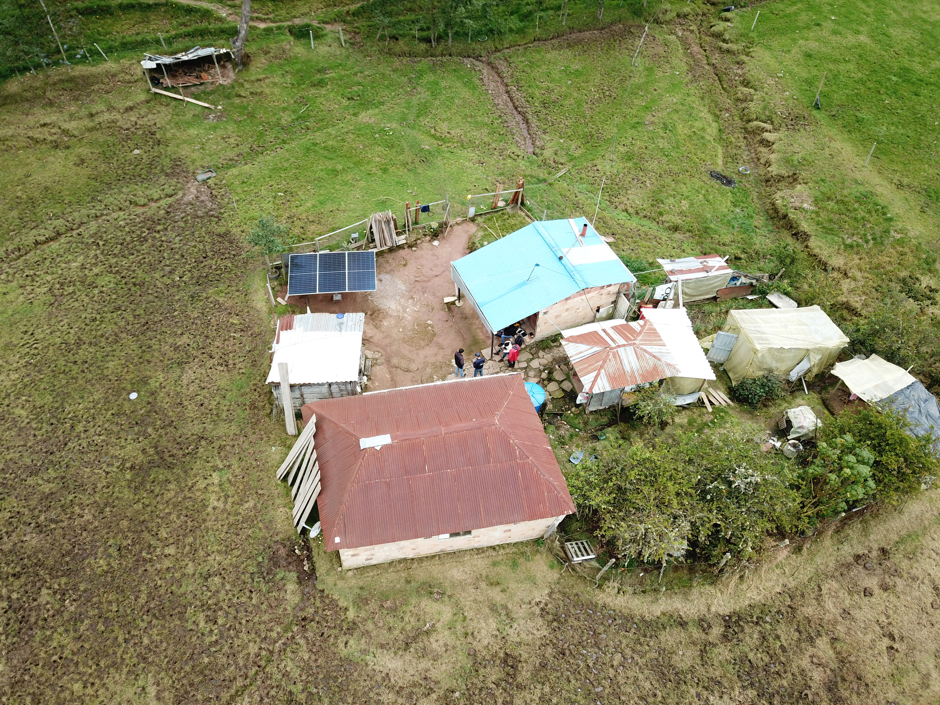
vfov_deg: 53.1
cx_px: 470
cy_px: 352
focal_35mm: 26
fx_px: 706
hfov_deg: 67.3
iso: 100
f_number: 2.2
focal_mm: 4.73
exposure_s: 1/427
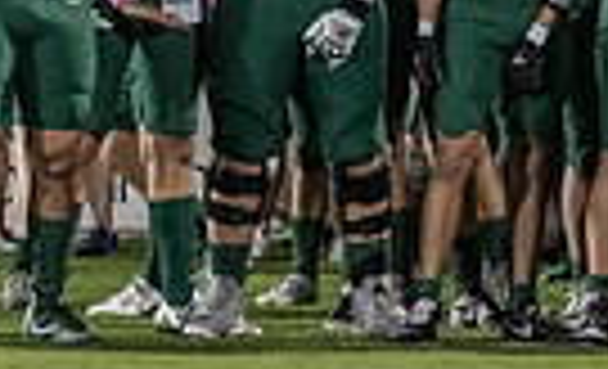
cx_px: 789
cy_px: -85
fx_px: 6297
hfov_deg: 5.5
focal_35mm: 383
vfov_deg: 3.4
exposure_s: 1/1250
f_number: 3.2
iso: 4000
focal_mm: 70
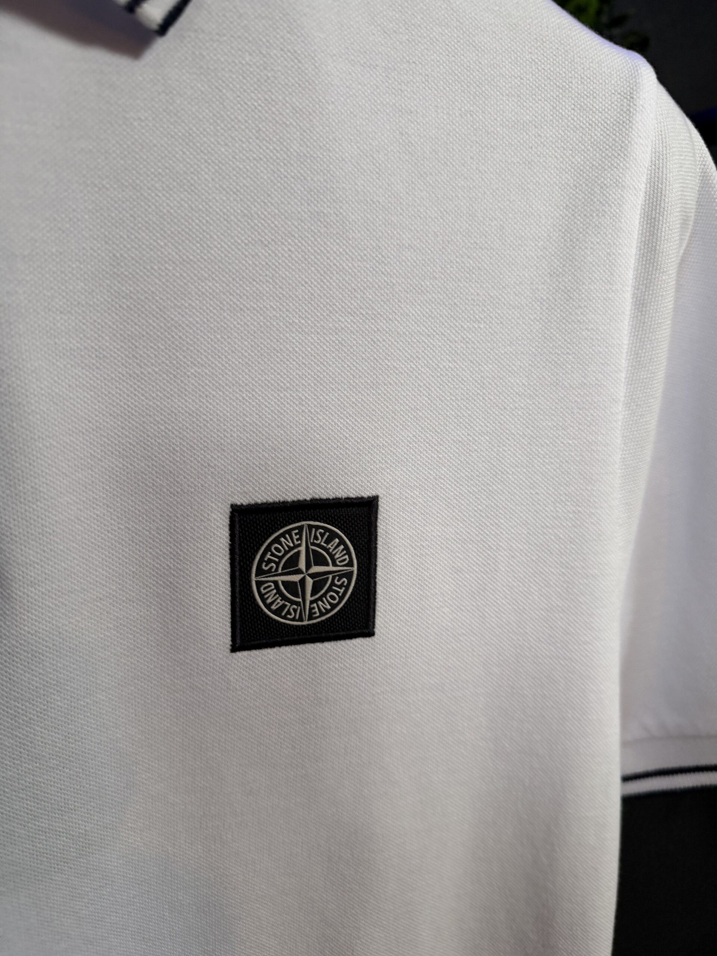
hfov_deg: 56.8
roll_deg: +0.5
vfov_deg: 71.6
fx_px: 663
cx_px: 358
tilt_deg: -11.6
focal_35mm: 24
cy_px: 478
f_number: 1.78
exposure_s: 1/63
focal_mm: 6.76
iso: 200
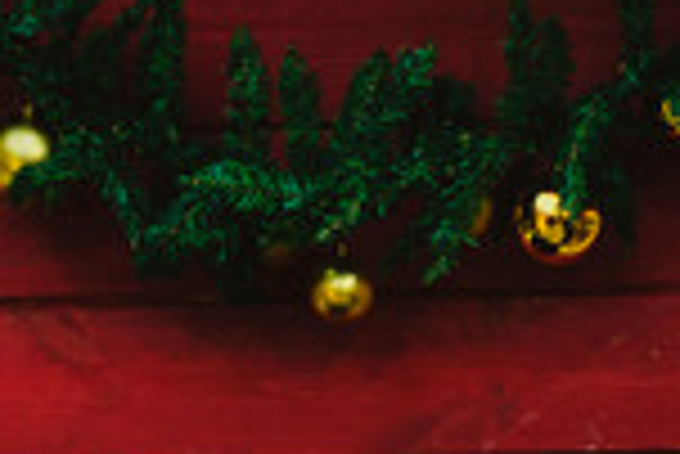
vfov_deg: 2.8
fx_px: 9396
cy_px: 674
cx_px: 320
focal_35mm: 497
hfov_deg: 4.1
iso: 200
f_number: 1.4
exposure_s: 1/320
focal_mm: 85
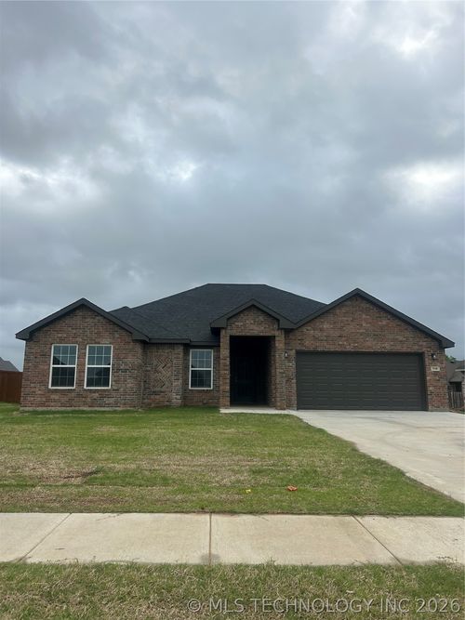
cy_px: 310
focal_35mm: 26
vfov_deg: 67.3
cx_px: 232
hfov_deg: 53.0
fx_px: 466
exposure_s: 1/3704
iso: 50
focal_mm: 5.7
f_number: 1.5
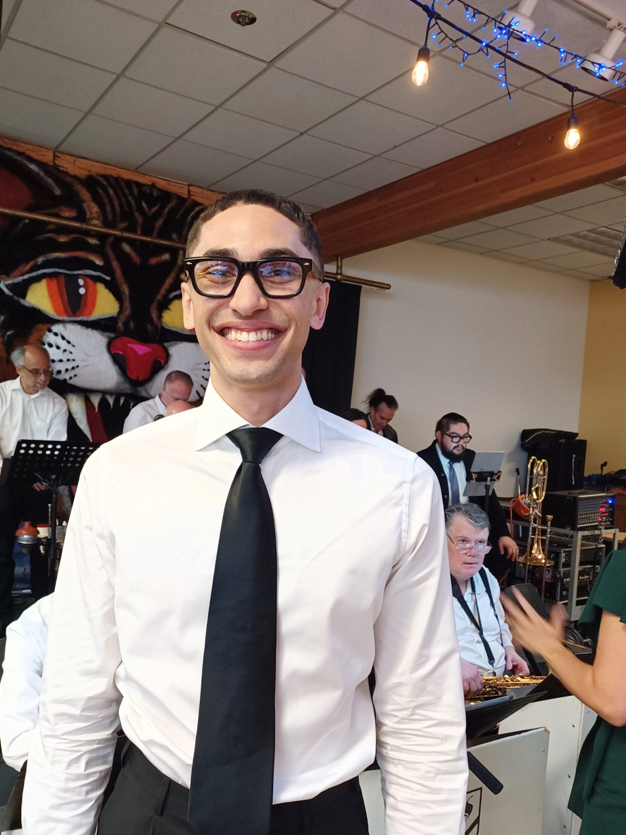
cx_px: 275
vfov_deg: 61.4
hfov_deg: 48.1
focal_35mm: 29
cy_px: 482
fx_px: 699
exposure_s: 1/24
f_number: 1.8
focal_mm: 4.6
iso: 400
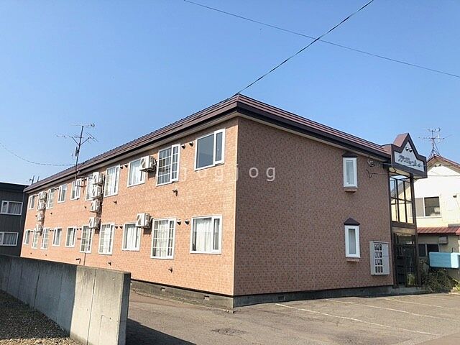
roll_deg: -1.3
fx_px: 372
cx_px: 230
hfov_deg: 63.4
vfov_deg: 49.7
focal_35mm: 28
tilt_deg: +13.8
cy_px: 172
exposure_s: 1/1000
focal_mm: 3.99
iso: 20
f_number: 1.8
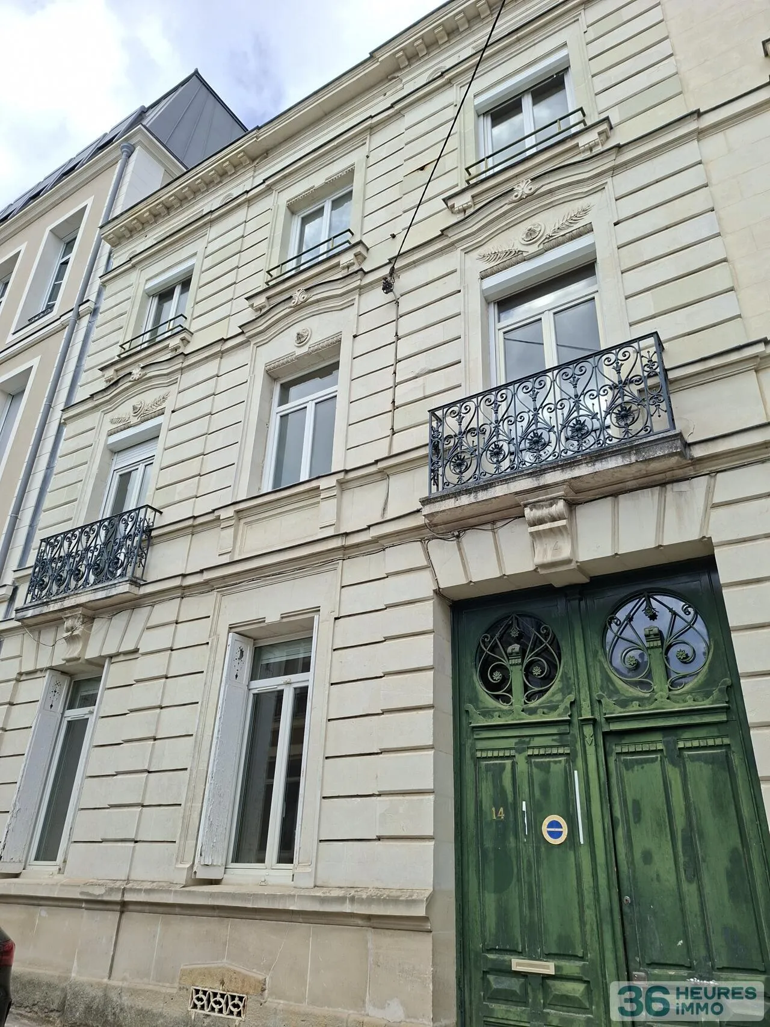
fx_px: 682
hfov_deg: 58.9
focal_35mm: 23
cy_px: 514
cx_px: 385
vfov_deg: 73.9
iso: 50
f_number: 1.8
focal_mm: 5.54
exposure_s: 1/1289
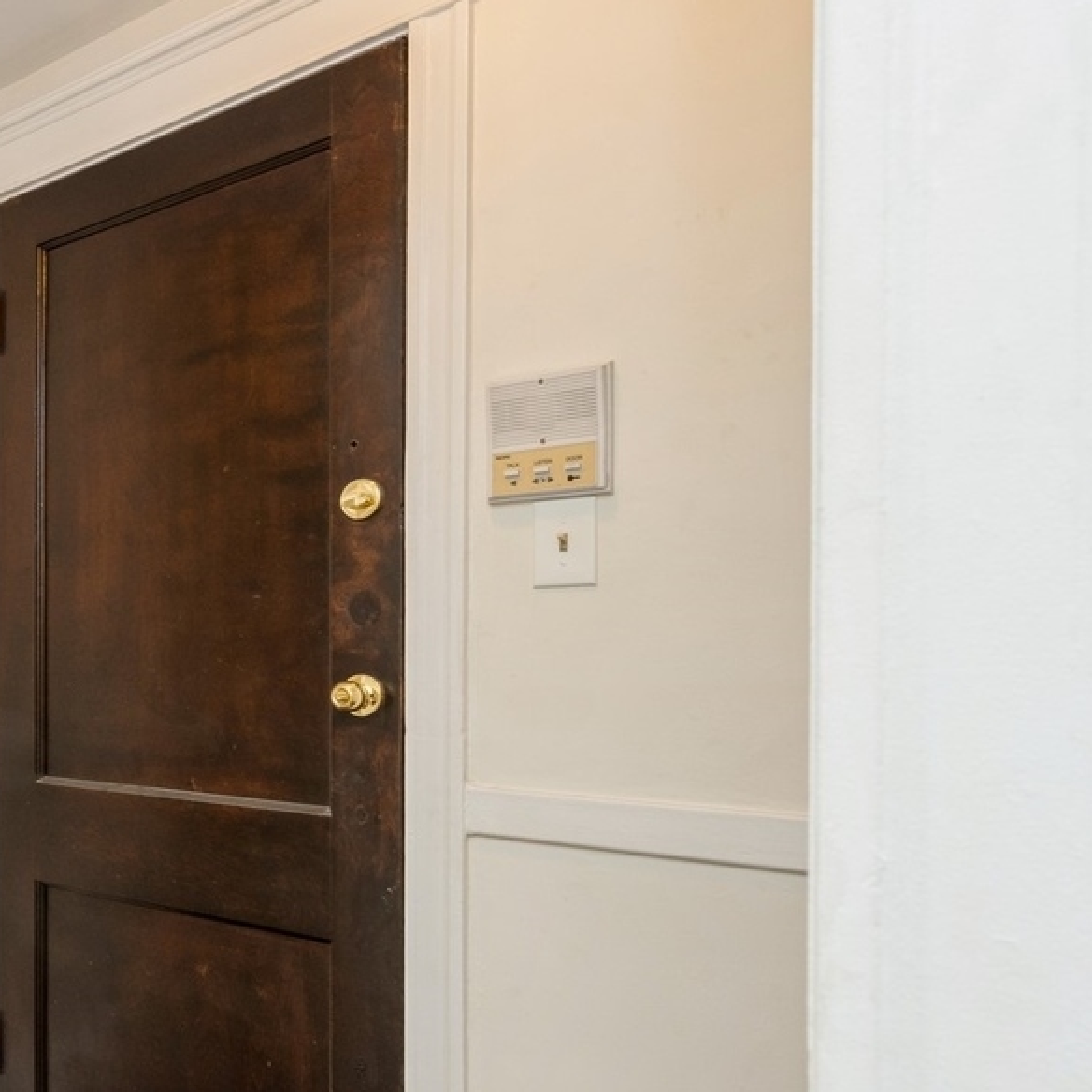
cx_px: -271
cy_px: 711
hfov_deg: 36.2
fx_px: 1178
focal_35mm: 33
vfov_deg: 49.0
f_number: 9
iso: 200
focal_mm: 14
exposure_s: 1/6
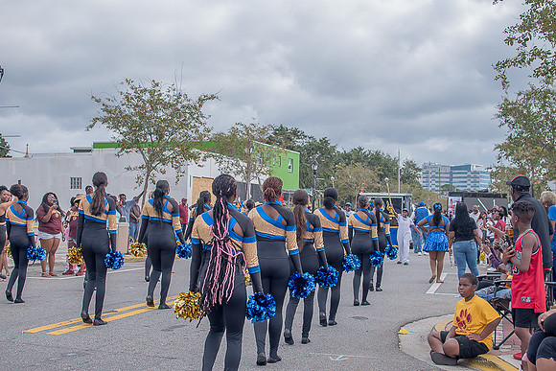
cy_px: 186
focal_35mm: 52
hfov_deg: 38.2
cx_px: 278
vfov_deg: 26.0
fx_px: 803
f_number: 4
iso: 100
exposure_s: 1/500
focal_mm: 35
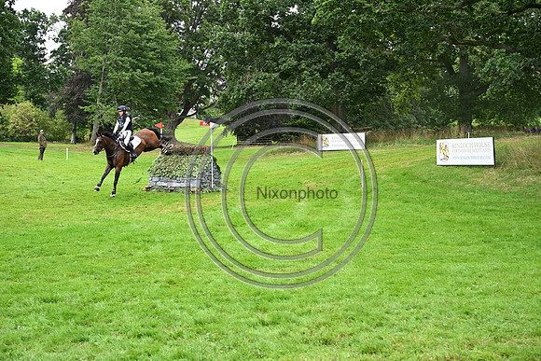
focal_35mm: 51
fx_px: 767
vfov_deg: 26.5
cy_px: 180
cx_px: 270
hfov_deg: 38.9
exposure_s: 1/1250
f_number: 4
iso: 1250
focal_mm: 51
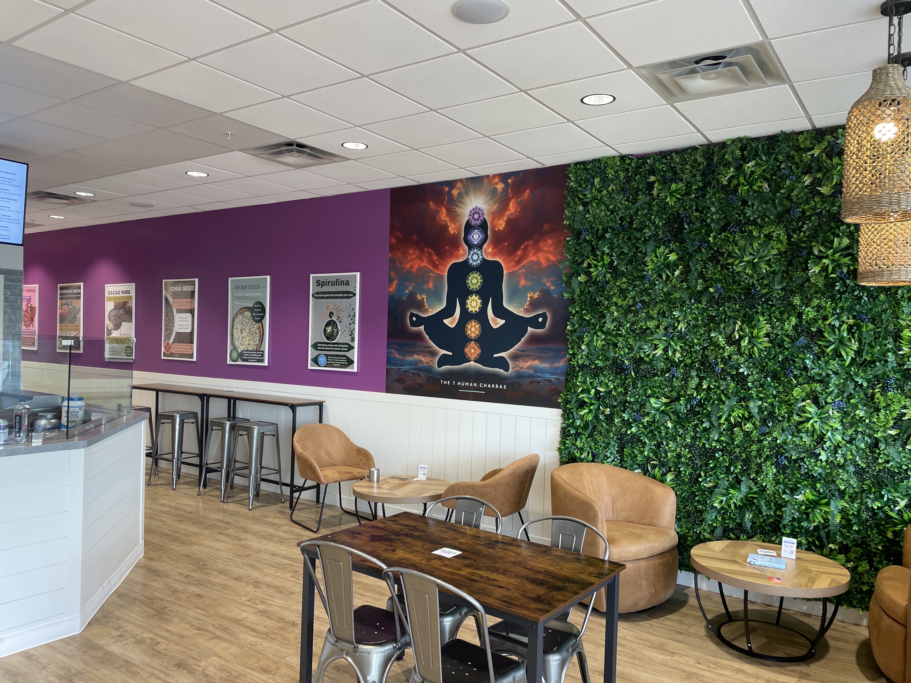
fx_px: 684
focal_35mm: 26
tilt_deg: -1.4
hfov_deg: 67.3
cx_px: 456
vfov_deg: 53.1
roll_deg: -1.5
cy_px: 342
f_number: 1.6
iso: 64
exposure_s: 1/60
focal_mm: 4.2
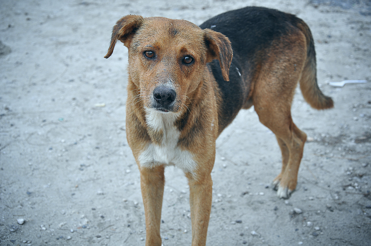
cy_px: 123
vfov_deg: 18.1
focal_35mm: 75
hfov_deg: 27.0
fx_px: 772
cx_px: 186
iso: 200
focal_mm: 50
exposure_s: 1/160
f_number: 6.3
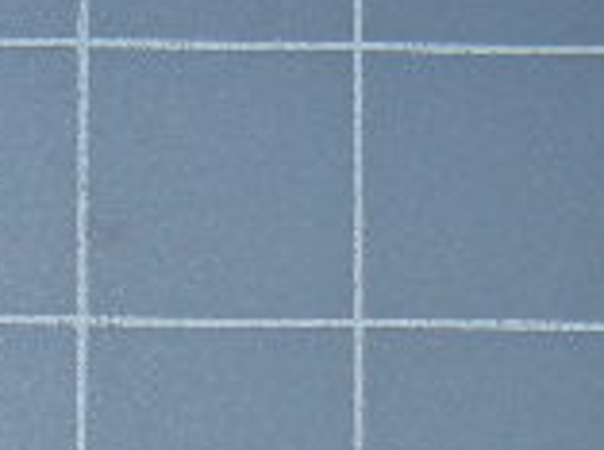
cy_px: 596
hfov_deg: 13.7
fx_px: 2420
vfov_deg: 10.4
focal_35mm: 139
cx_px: -181
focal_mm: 6.2
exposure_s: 1/30
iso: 201
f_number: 3.6
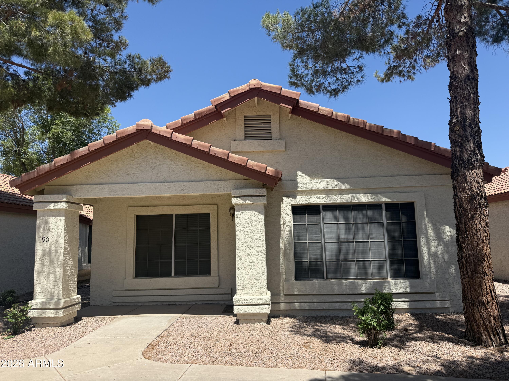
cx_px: 254
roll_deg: +1.6
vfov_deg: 56.8
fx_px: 353
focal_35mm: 24
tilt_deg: +8.5
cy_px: 190
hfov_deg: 71.6
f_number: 1.78
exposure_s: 1/3584
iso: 80
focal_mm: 6.76
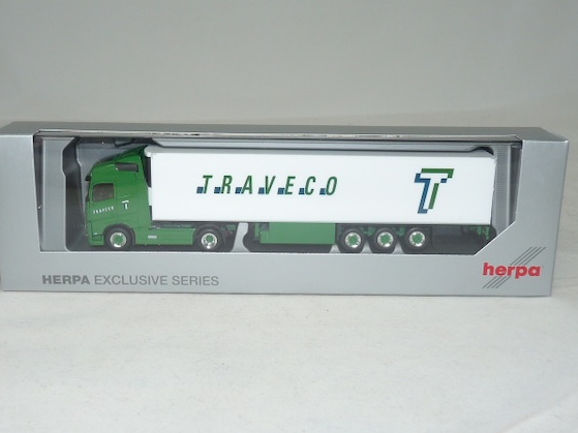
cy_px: 217
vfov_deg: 32.9
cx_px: 275
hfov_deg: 42.9
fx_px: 735
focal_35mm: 44
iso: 100
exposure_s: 1/30
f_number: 2.8
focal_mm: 4.8
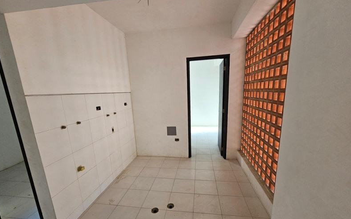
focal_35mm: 14
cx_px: 174
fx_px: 134
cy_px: 125
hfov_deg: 105.3
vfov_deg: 78.2
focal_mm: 2.2
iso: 250
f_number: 2.2
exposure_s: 1/77
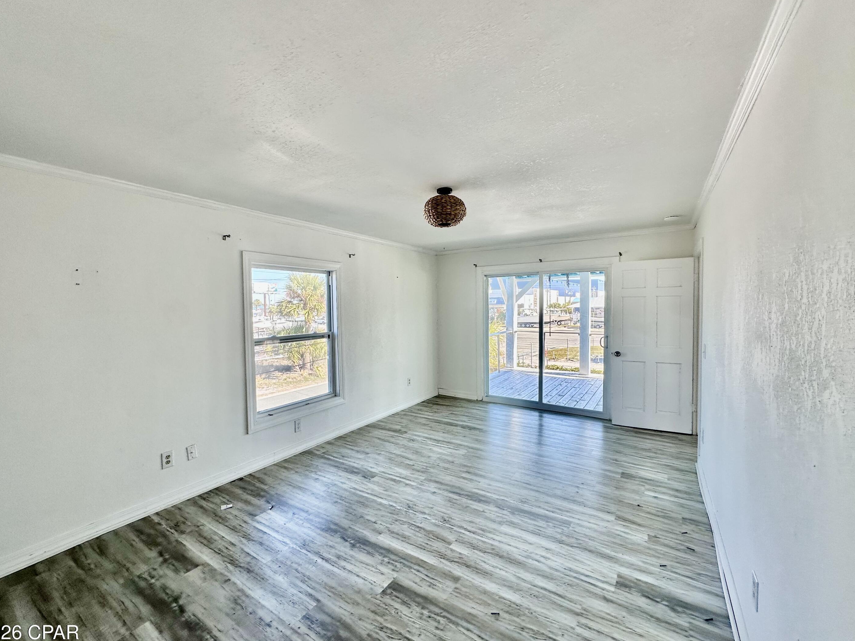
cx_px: 421
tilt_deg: -1.0
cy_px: 320
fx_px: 370
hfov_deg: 98.2
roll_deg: +1.2
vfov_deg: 81.7
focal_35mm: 15
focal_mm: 2.22
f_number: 2.2
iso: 40
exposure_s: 1/205
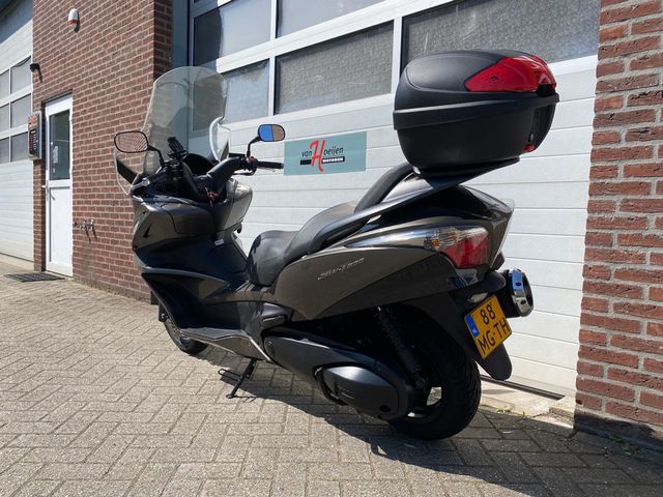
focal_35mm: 26
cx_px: 332
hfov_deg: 67.3
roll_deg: -2.4
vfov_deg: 53.1
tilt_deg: -3.0
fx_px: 498
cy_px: 248
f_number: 1.8
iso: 32
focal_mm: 4.25
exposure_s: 1/2967
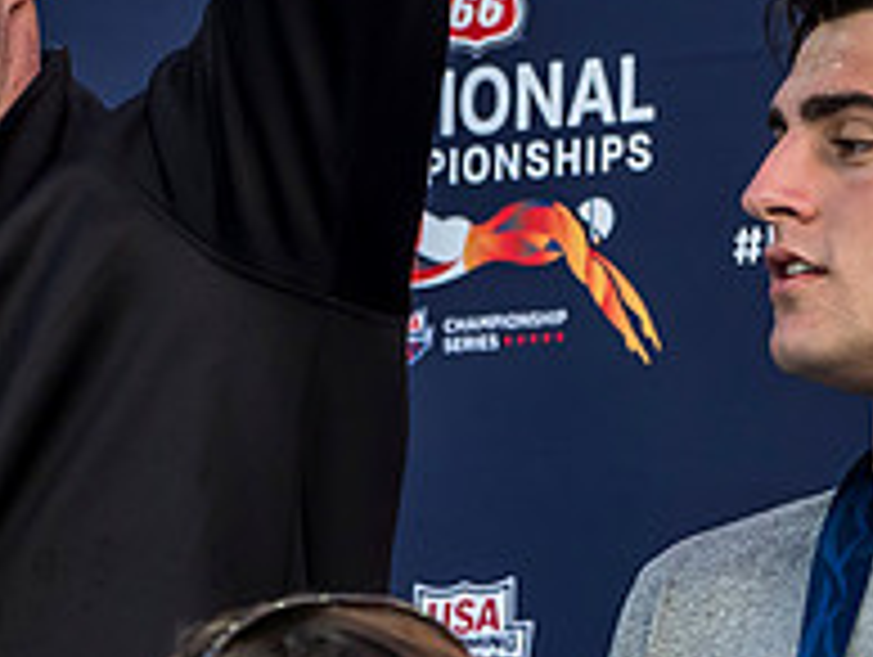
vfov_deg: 1.0
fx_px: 37472
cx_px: -183
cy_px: 39
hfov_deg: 1.3
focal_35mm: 1484
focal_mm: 200
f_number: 3.5
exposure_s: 1/400
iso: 400
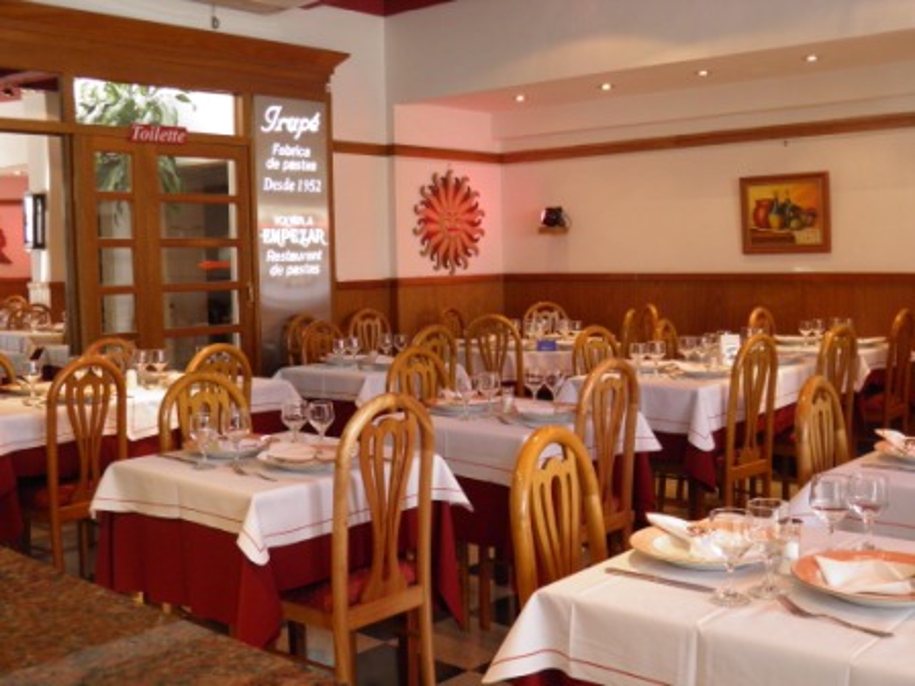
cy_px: 343
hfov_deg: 47.9
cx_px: 458
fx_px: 1031
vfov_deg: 36.8
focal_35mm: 39
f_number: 3.2
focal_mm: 7.1
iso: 200
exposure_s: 1/40
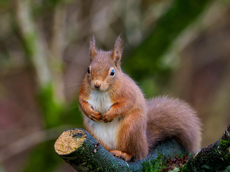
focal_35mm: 933
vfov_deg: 1.6
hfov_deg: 2.1
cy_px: 87
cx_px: 115
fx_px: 6198
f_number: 4
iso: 2000
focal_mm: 300
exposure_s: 1/200
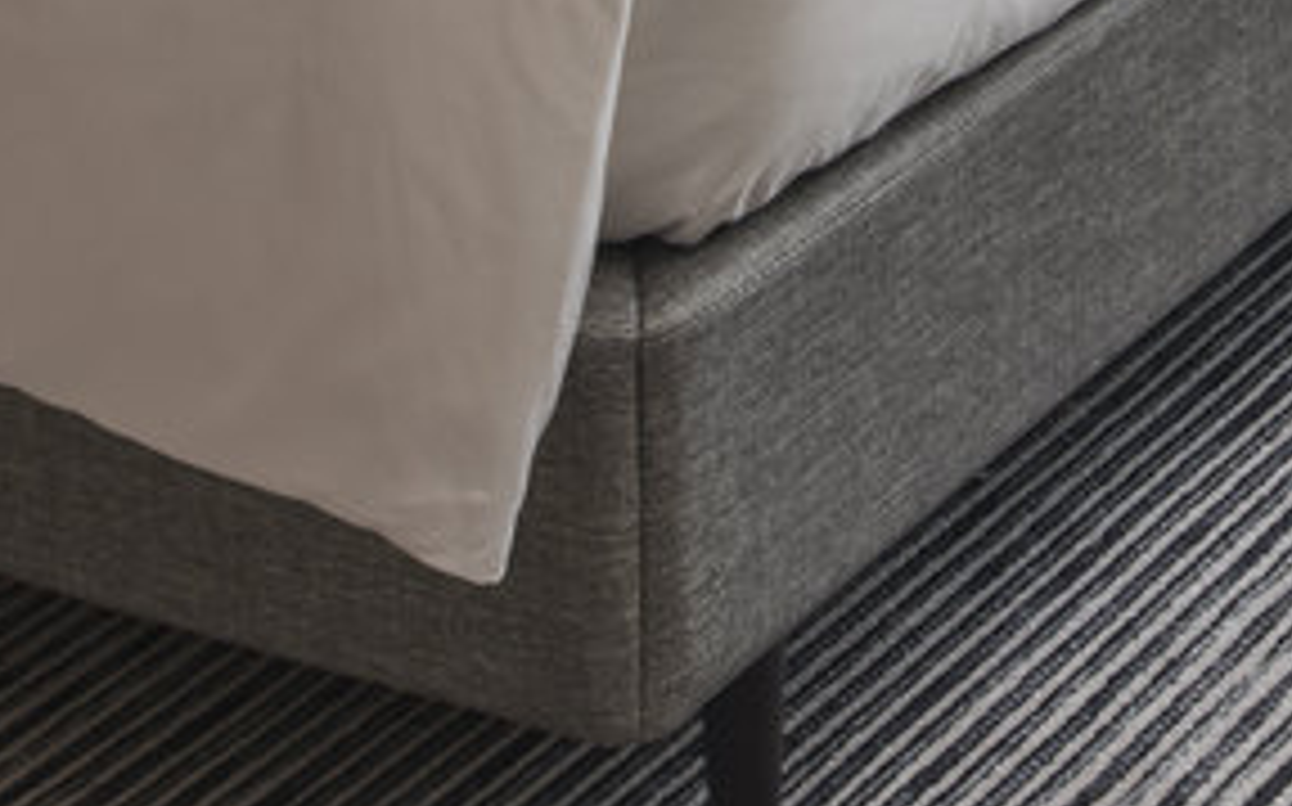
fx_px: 3801
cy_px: -1364
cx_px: 2345
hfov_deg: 16.2
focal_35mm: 108
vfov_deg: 10.0
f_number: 13
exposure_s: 1/20
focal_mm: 17
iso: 200
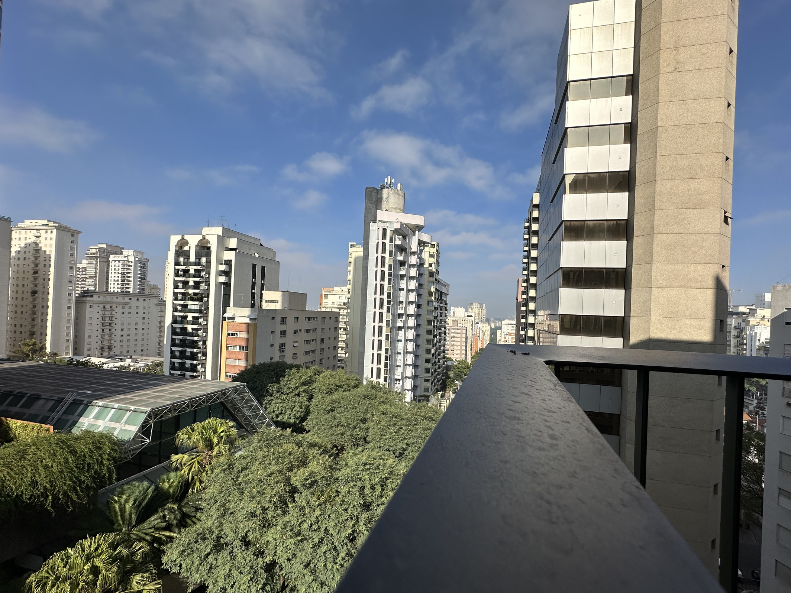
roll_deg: -2.7
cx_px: 420
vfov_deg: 81.7
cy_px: 312
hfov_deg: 98.0
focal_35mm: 15
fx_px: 343
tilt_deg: -0.2
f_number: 2.2
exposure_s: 1/2959
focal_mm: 2.22
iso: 50
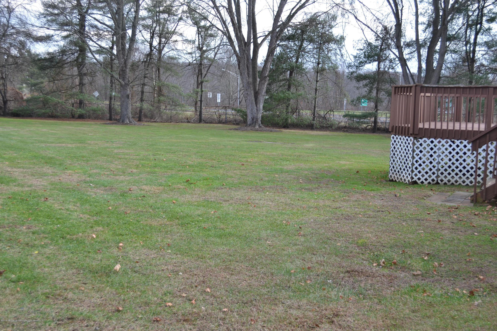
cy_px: 166
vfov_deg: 34.2
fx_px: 538
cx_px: 248
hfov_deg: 49.6
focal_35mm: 39
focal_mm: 26
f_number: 5.6
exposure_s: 1/125
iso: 100
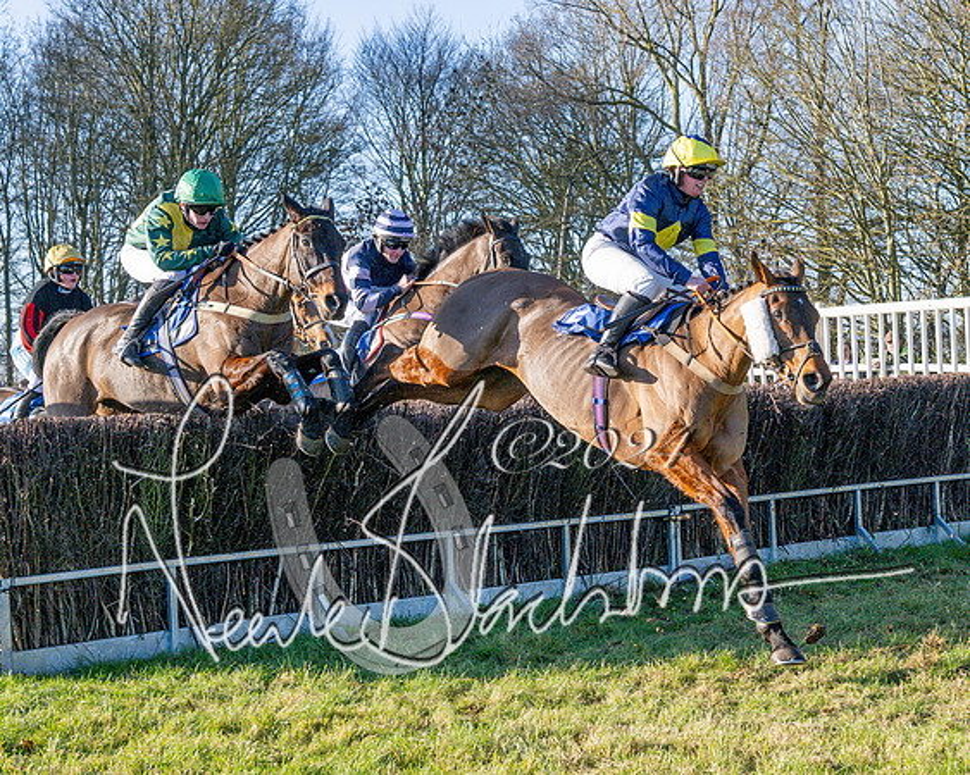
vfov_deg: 21.2
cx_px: 653
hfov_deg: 26.2
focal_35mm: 72
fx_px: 2068
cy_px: 423
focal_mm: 35
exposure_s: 1/1250
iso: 400
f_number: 5
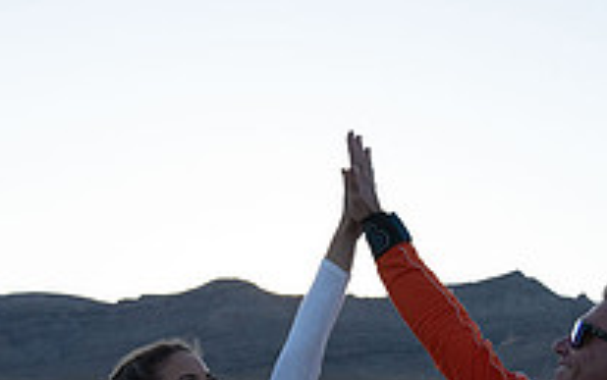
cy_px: 464
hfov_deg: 29.0
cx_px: 498
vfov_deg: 17.9
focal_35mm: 69
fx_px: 1142
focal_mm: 24
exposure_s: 1/2000
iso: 1250
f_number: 5
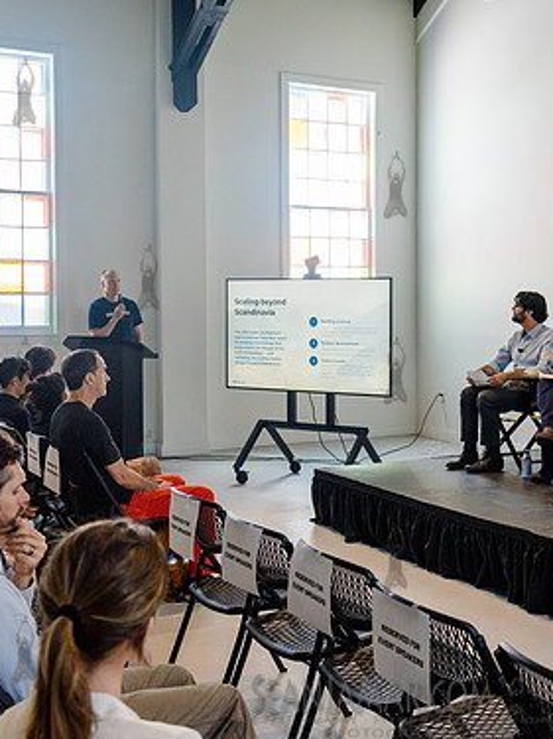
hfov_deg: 28.3
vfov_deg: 37.5
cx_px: 392
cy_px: 360
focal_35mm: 51
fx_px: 1087
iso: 4000
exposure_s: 1/500
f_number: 4
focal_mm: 34
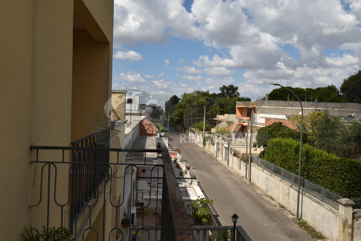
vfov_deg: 43.6
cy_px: 120
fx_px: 301
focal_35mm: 30
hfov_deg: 61.9
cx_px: 180
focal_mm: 20
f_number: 11
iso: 100
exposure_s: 1/200
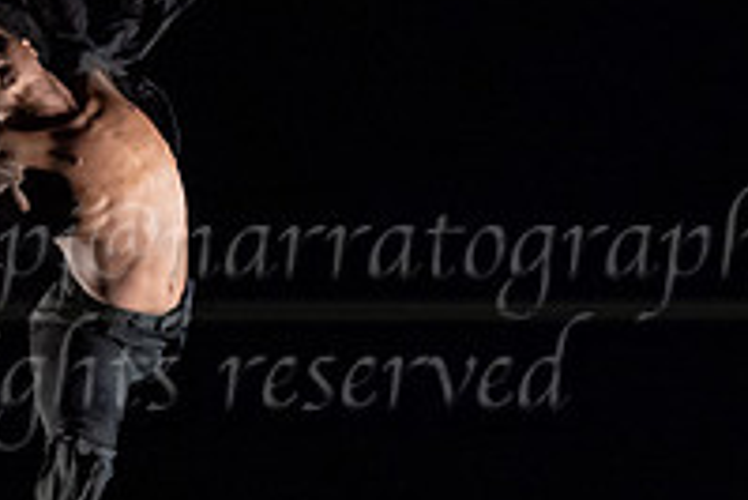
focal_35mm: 332
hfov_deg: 6.2
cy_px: 469
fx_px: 6903
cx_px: 75
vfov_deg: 4.1
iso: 5000
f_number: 3.2
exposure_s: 1/500
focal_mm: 93
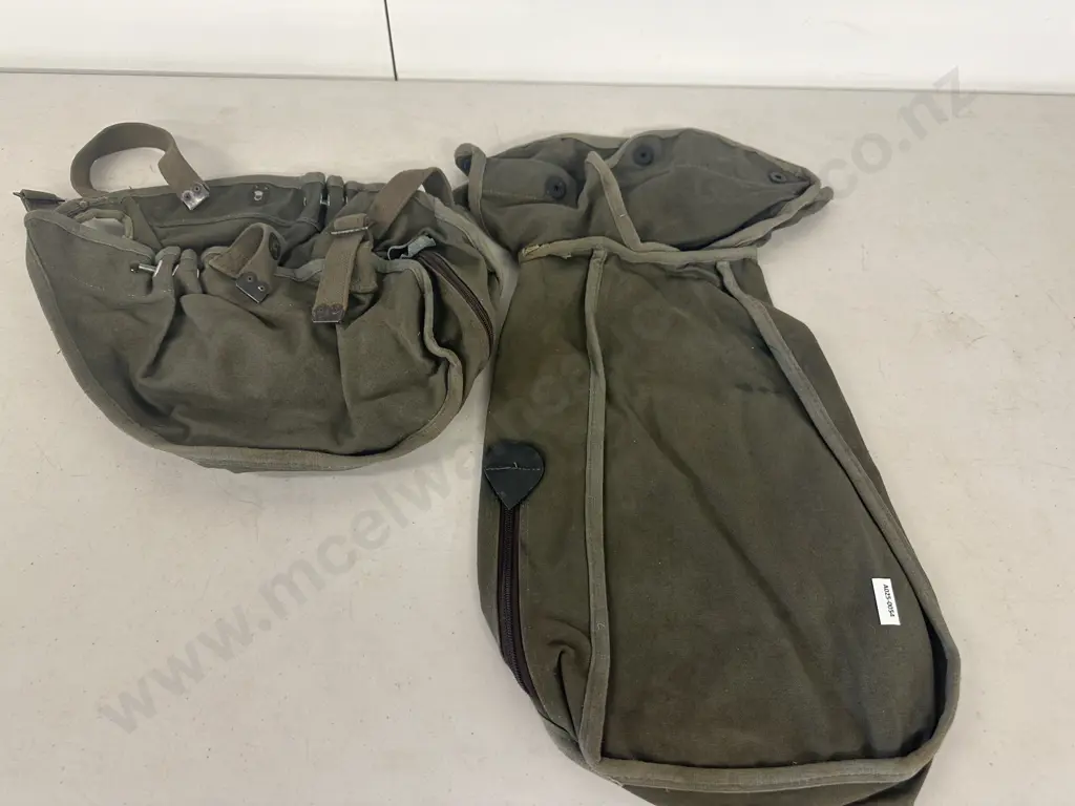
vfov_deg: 56.8
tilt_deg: -57.6
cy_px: 403
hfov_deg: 71.6
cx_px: 538
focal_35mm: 24
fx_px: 745
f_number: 1.78
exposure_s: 1/50
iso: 125
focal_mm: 6.86
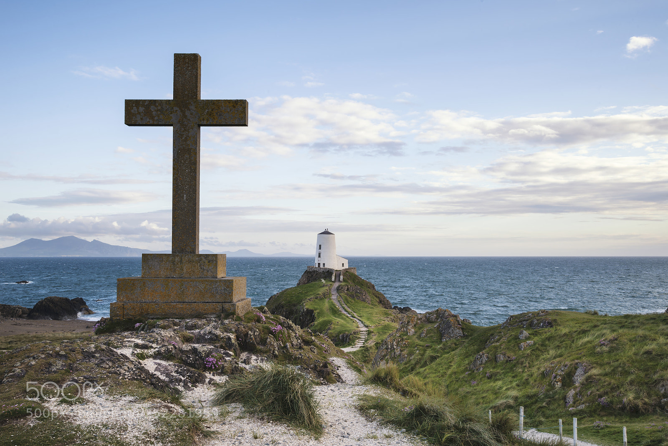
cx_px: 334
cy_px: 223
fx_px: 594
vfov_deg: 41.1
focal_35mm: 32
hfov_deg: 58.7
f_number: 16
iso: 100
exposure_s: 1/20
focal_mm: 32
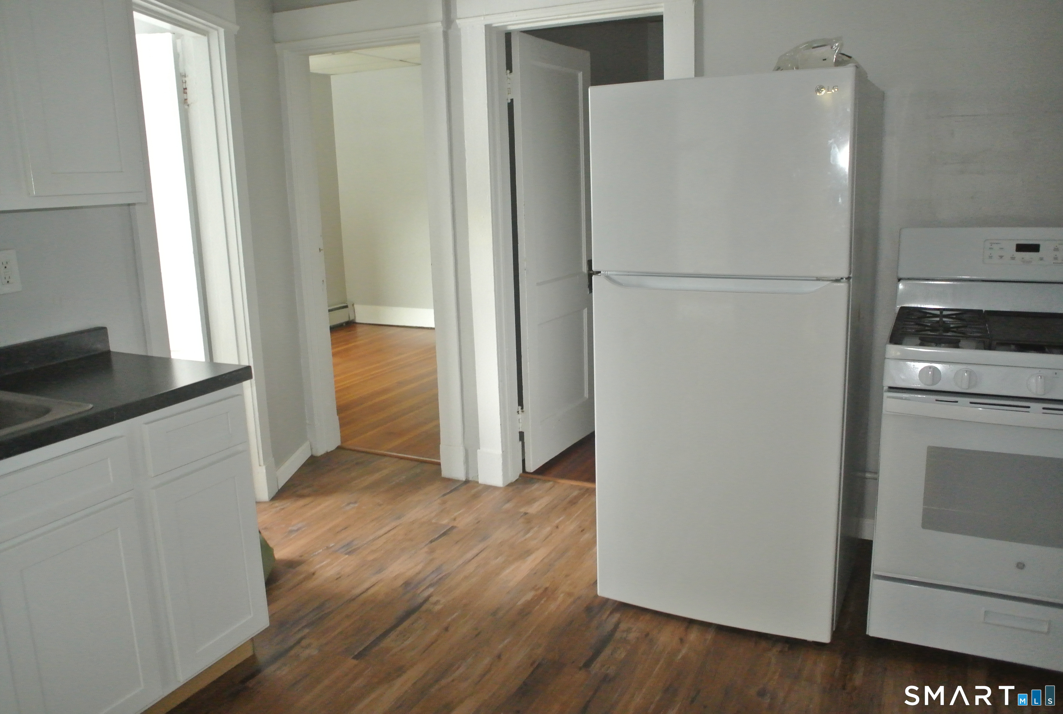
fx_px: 799
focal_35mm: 27
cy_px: 357
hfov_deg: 67.3
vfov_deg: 48.1
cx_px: 532
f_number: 2.8
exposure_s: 1/60
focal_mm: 10
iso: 1600
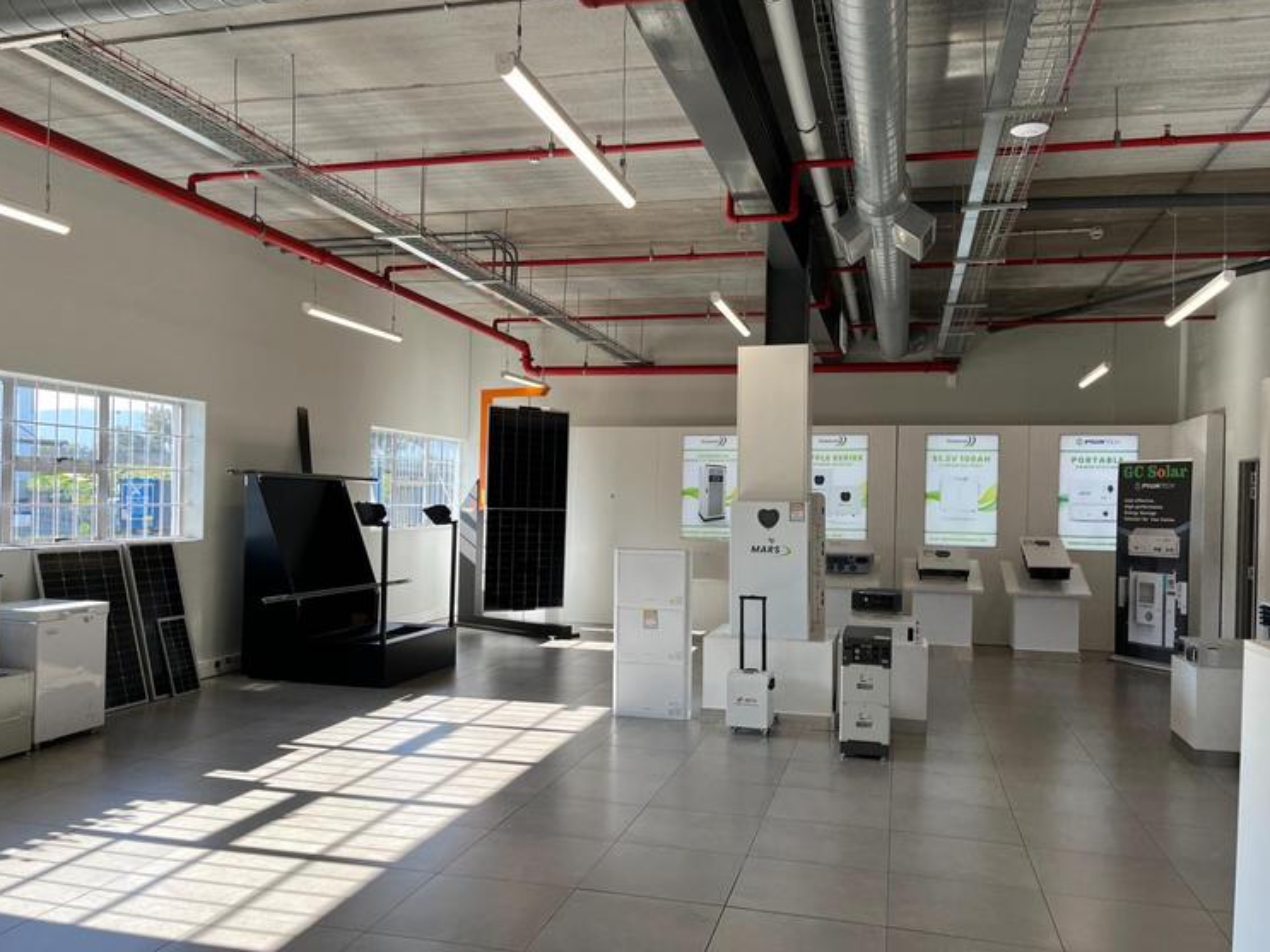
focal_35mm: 28
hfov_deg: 63.4
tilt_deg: -0.2
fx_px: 1027
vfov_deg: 49.7
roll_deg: -0.9
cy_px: 508
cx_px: 622
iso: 50
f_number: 1.6
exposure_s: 1/312
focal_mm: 5.1
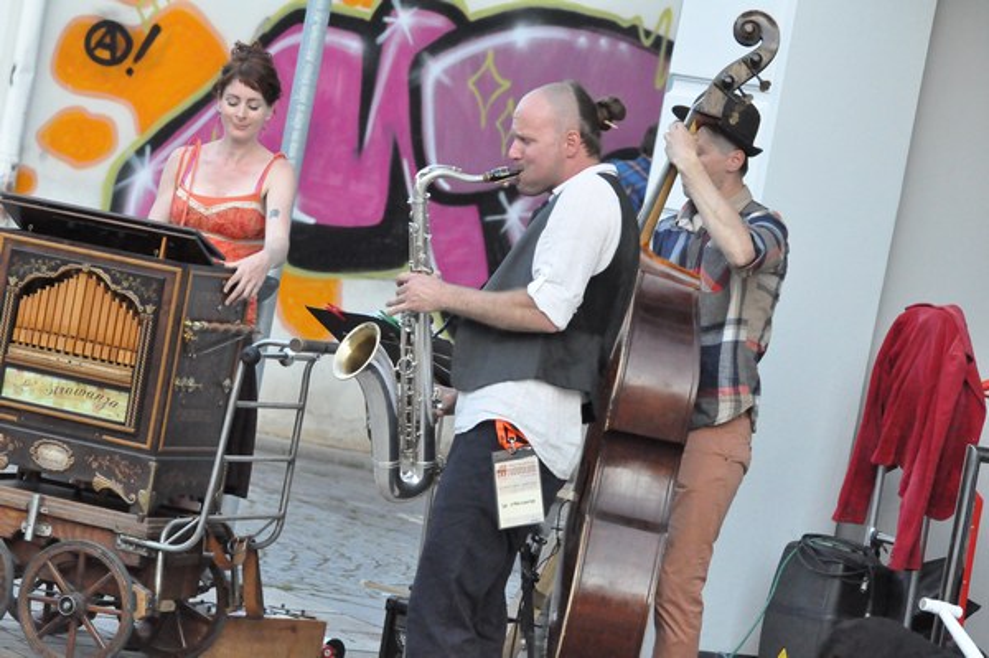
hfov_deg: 13.4
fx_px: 4200
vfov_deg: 9.0
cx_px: 494
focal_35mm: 153
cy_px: 329
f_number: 5.6
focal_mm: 102
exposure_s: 1/1600
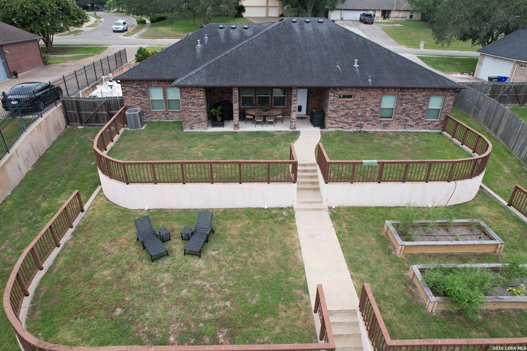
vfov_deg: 57.2
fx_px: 322
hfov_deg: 78.6
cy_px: 176
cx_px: 264
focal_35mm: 22
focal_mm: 8.38
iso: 140
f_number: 2.8
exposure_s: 1/1000
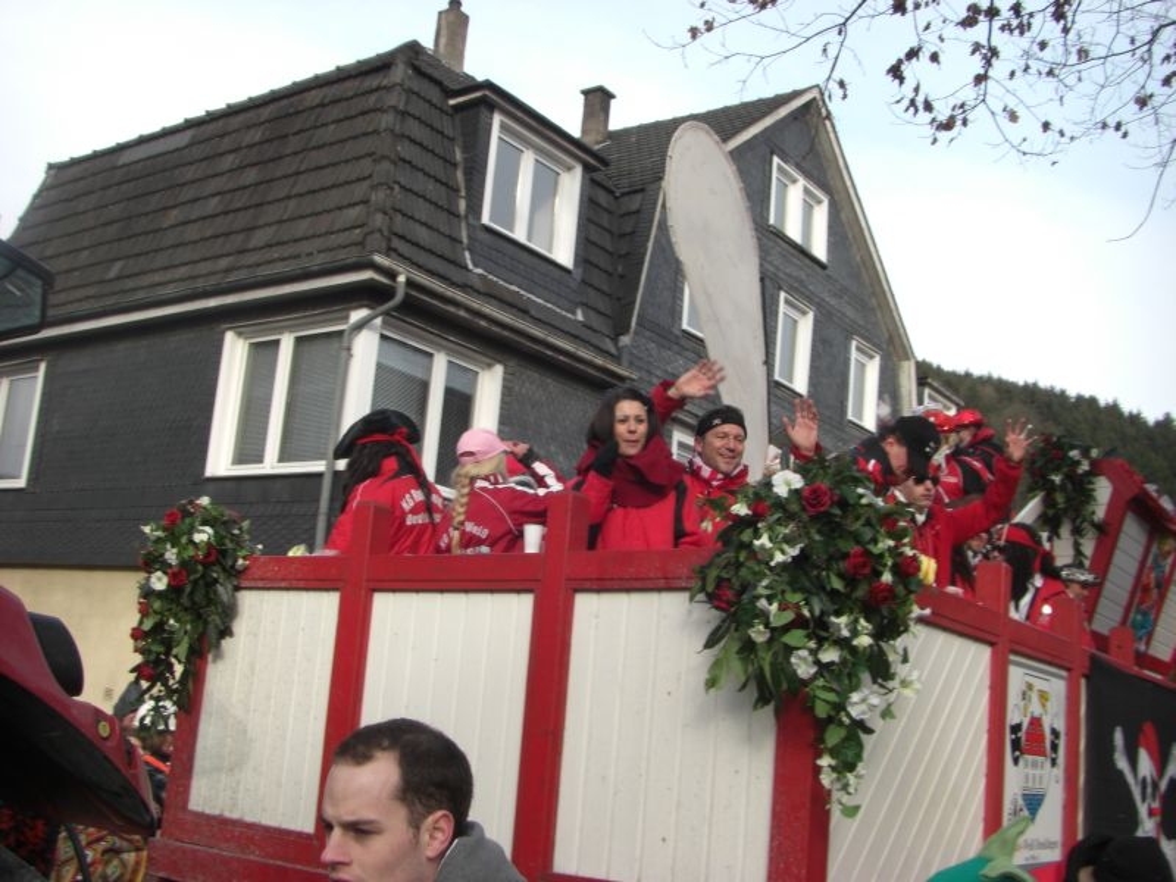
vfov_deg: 37.7
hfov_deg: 49.0
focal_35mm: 38
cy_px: 441
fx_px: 1291
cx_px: 588
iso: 64
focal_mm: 6.3
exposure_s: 1/125
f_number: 4.6
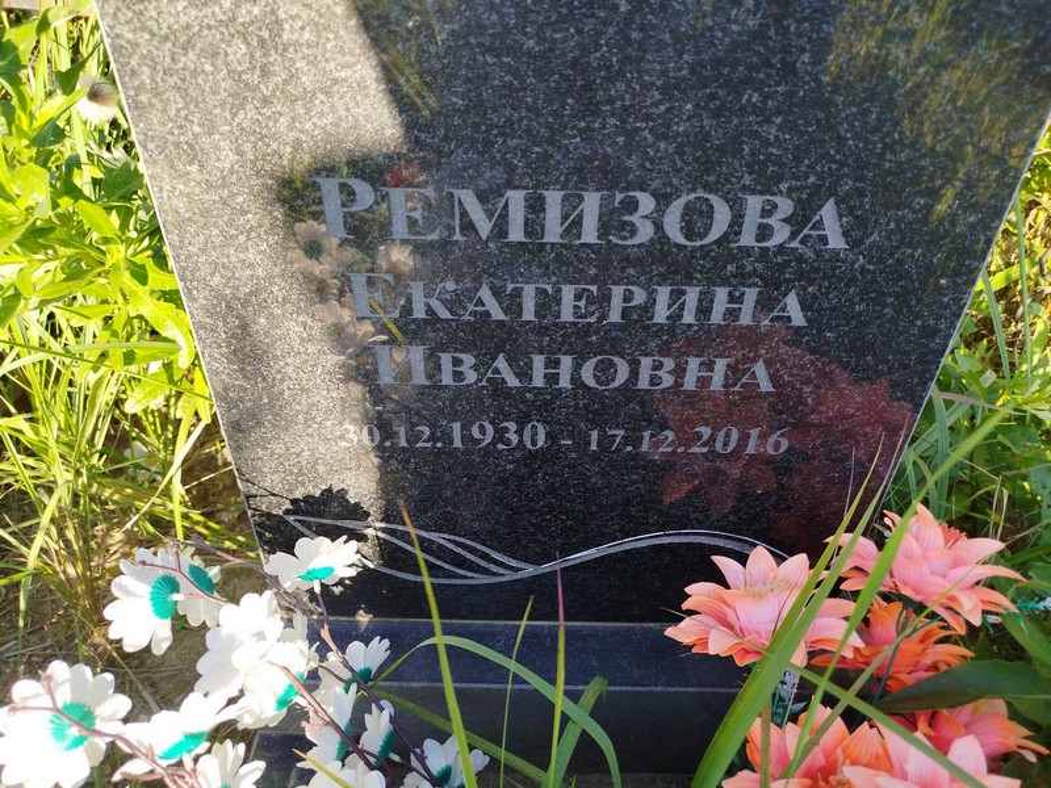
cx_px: 526
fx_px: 729
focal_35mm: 24
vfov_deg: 56.8
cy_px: 394
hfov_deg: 71.6
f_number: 1.7
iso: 50
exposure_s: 1/180
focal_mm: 5.31
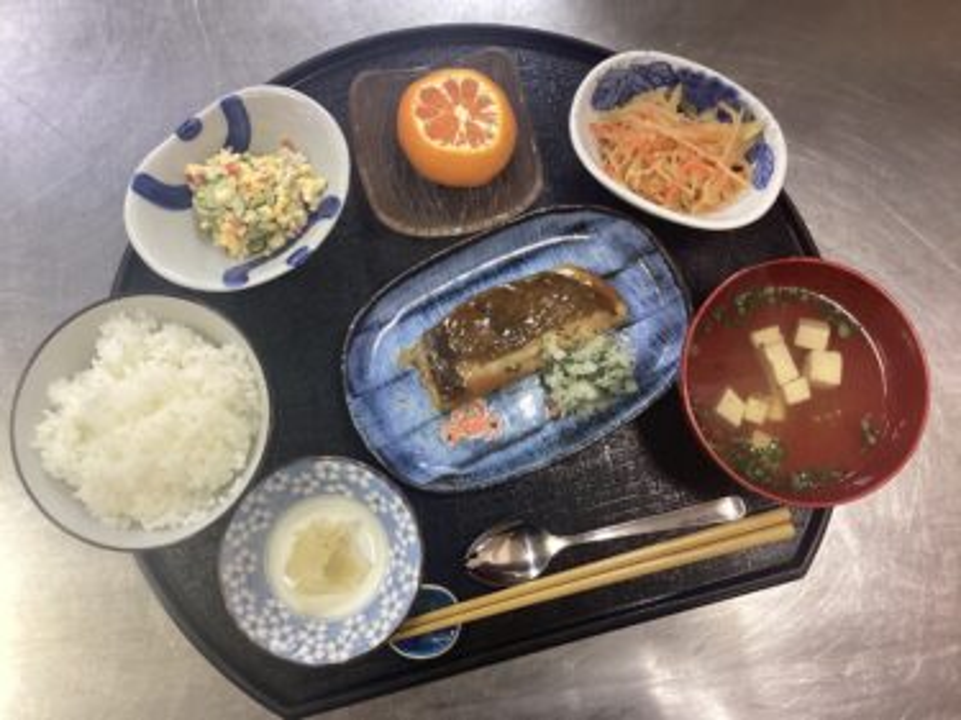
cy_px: 360
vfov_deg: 45.4
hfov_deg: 58.4
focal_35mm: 31
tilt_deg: -79.0
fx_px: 860
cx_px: 480
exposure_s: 1/50
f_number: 2.4
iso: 160
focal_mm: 3.3
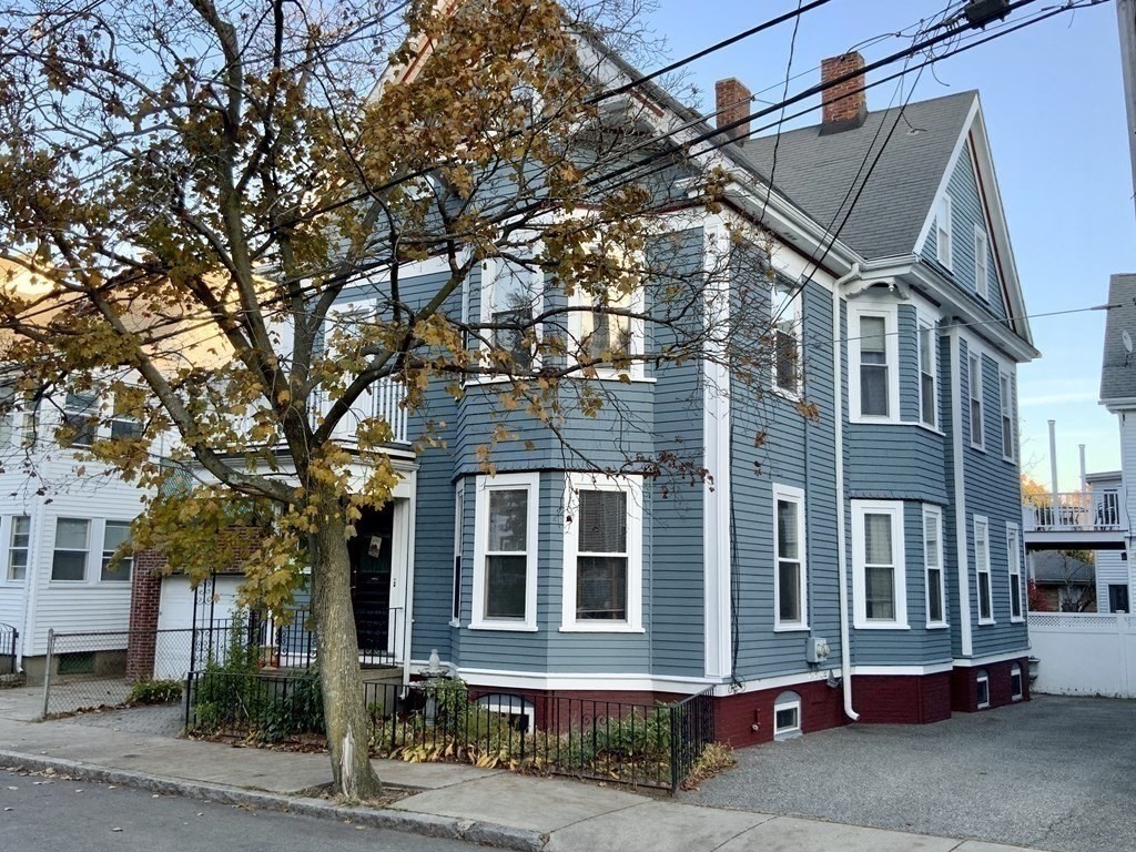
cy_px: 426
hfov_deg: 61.7
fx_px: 952
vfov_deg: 48.2
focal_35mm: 29
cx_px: 568
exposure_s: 1/156
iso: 16
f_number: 1.8
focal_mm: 3
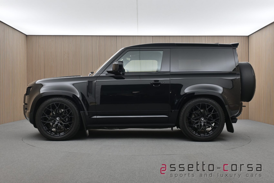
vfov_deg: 33.6
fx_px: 302
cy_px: 92
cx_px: 137
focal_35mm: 40
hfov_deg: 48.7
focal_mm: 26.5
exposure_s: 1/40
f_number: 4.5
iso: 560
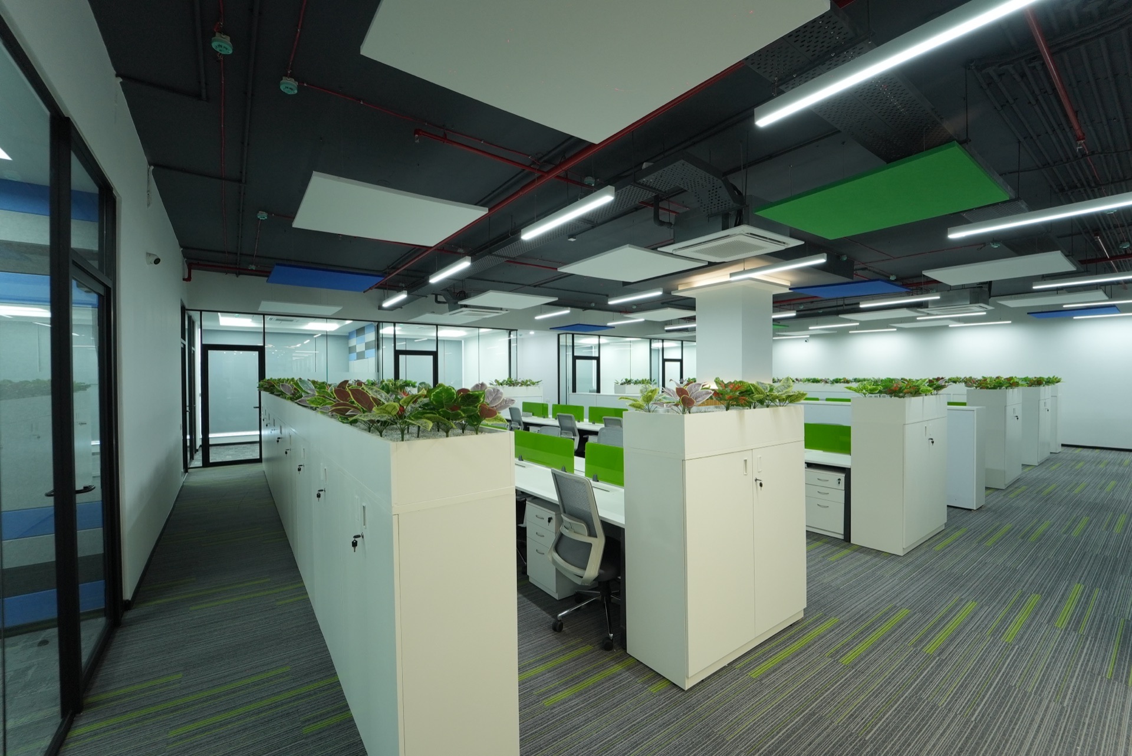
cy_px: 378
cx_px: 566
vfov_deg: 81.3
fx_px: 440
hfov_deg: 104.2
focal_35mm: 14
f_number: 5
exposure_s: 1/100
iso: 1250
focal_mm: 14
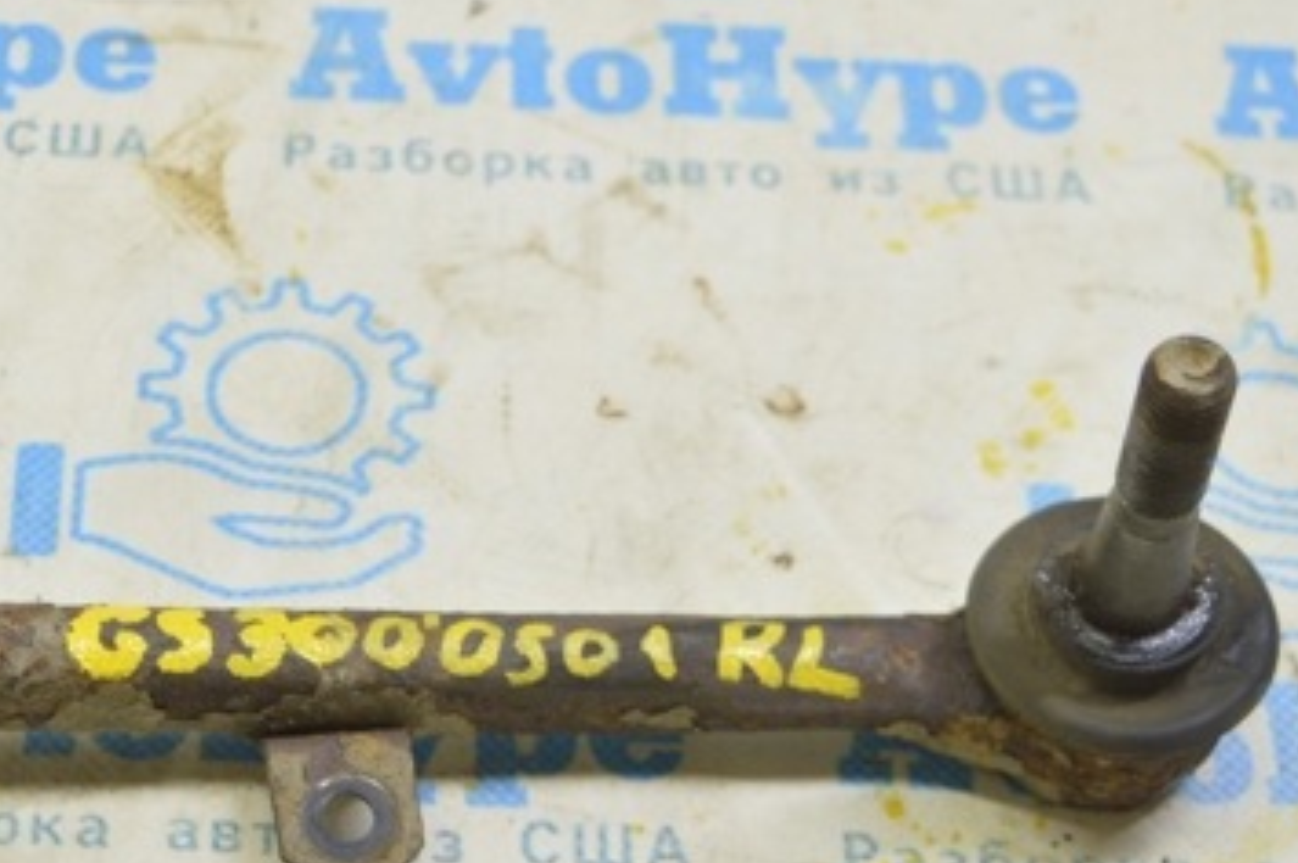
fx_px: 3314
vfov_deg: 14.8
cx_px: 230
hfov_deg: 21.8
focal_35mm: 92
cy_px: 631
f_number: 5.6
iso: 400
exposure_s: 1/20
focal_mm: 34
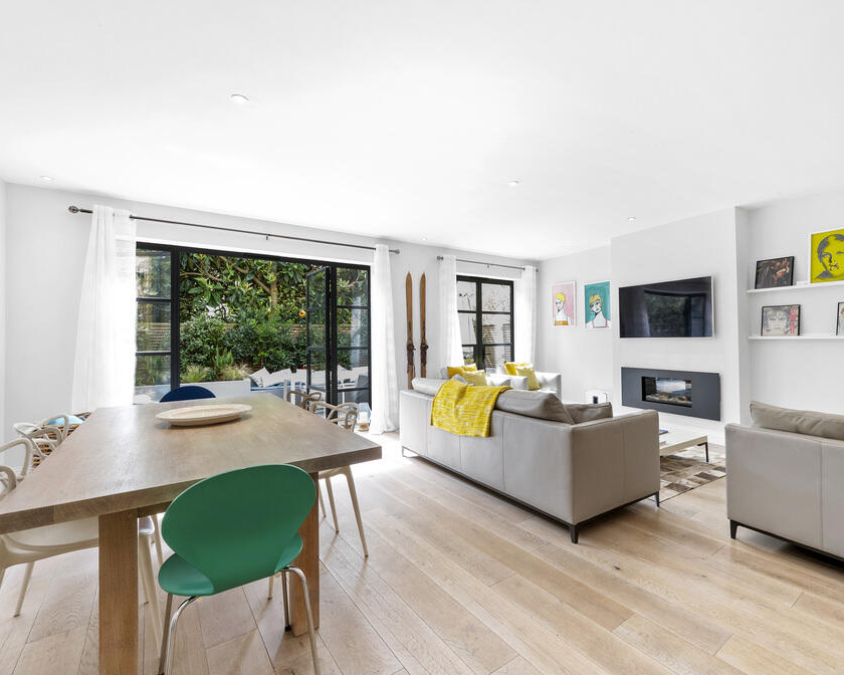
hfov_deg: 92.9
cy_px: 341
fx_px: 400
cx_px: 459
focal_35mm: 16
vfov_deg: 80.4
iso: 250
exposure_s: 1/2
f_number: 16
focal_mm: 14
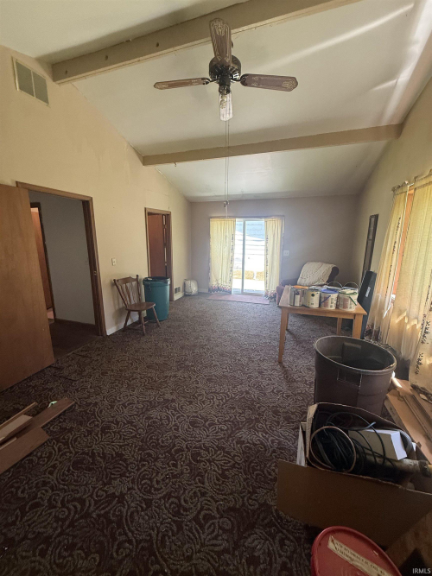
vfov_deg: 102.1
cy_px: 288
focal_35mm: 14
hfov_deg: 85.7
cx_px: 216
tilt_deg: -11.3
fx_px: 233
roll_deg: -1.4
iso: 200
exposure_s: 1/99
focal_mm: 2.22
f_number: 2.2
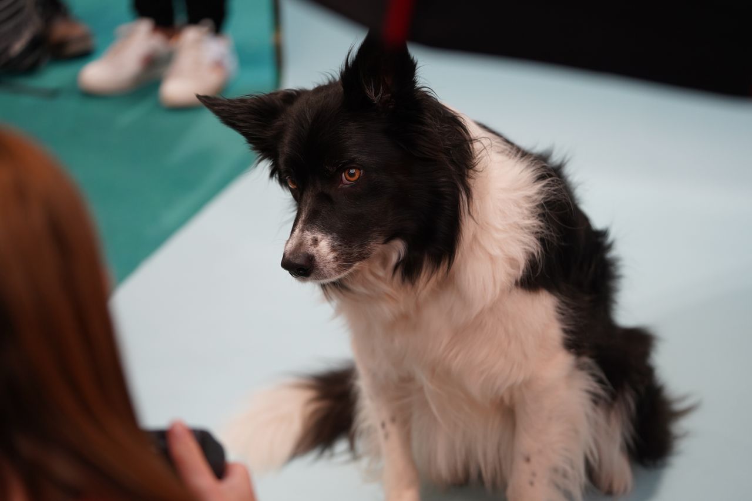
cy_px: 250
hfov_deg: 22.6
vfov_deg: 15.2
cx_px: 376
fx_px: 1880
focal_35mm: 90
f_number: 2.8
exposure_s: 1/100
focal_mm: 90
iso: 1000
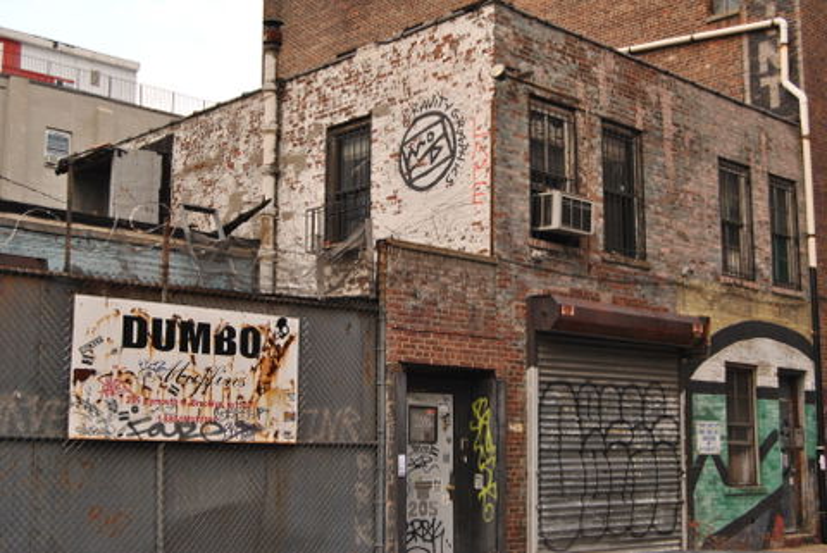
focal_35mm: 51
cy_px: 276
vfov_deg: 26.5
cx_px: 414
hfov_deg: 38.8
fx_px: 1173
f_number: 6.3
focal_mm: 34
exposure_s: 1/80
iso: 200
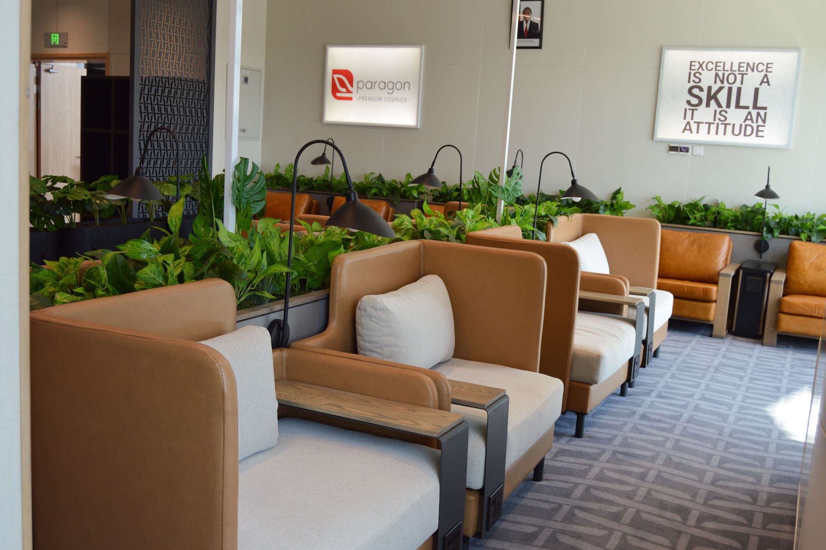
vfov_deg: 38.3
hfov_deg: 55.1
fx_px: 791
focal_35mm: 34
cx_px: 413
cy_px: 275
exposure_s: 1/100
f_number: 5
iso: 400
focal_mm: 23
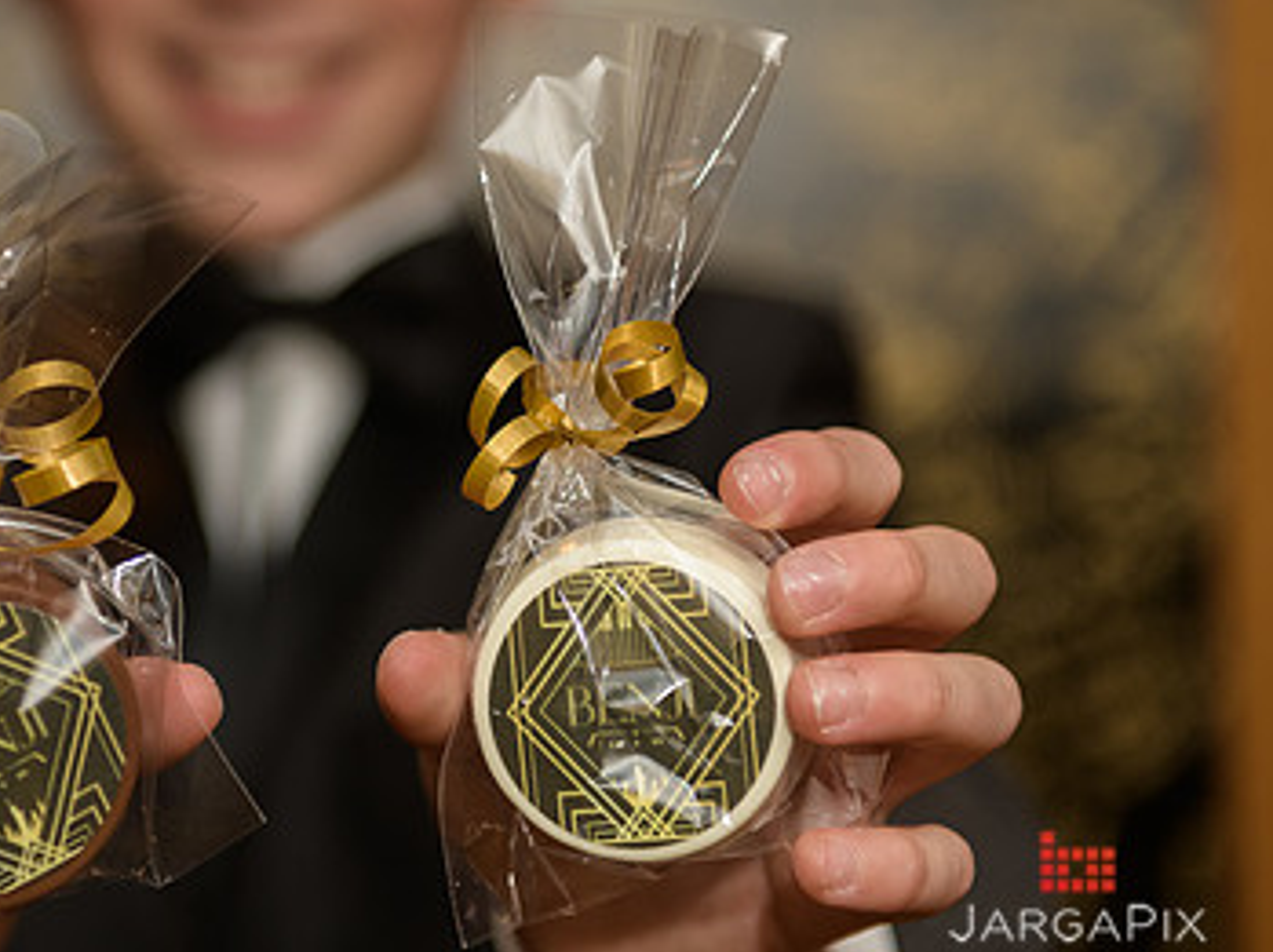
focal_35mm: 112
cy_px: 316
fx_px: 4115
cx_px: 241
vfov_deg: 13.2
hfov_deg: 17.4
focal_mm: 70
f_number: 3.2
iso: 400
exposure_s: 1/125
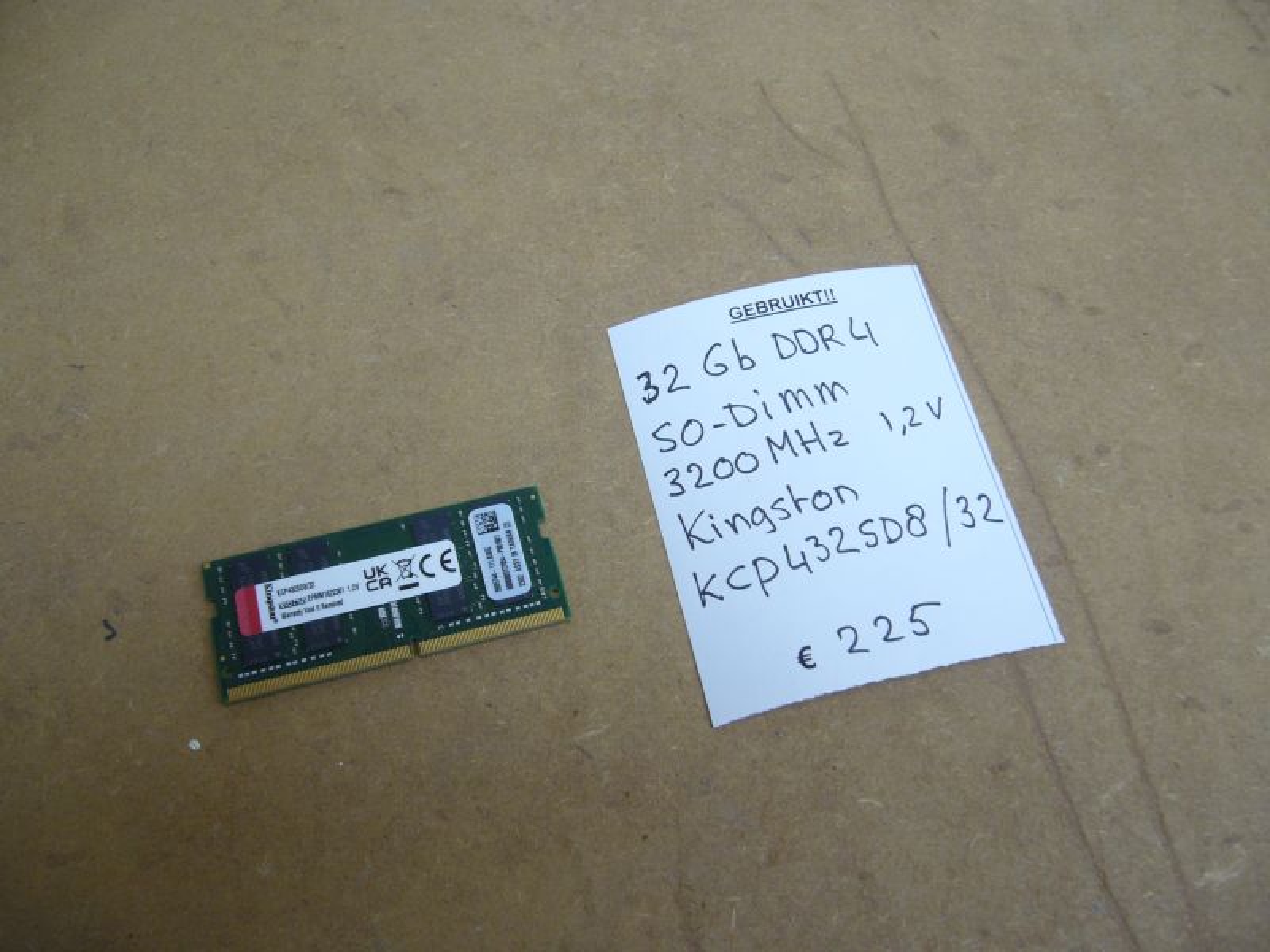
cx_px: 635
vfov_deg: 40.7
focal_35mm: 35
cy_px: 476
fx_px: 1284
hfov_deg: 52.6
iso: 80
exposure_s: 1/25
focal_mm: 5.8
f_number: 2.8
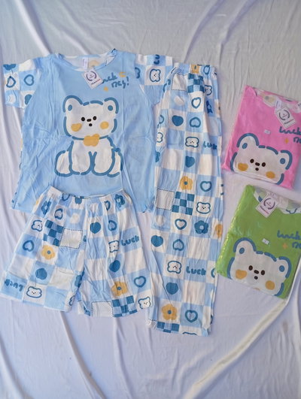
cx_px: 150
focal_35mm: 27
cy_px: 200
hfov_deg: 51.5
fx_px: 312
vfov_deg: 65.2
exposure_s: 1/100
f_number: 1.8
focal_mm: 3.98
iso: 60
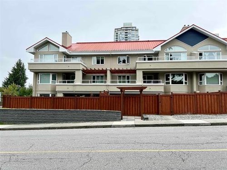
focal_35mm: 26
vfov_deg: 53.1
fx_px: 170
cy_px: 85
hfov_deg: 67.3
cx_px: 114
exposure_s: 1/1089
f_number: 1.5
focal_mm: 5.7
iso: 50
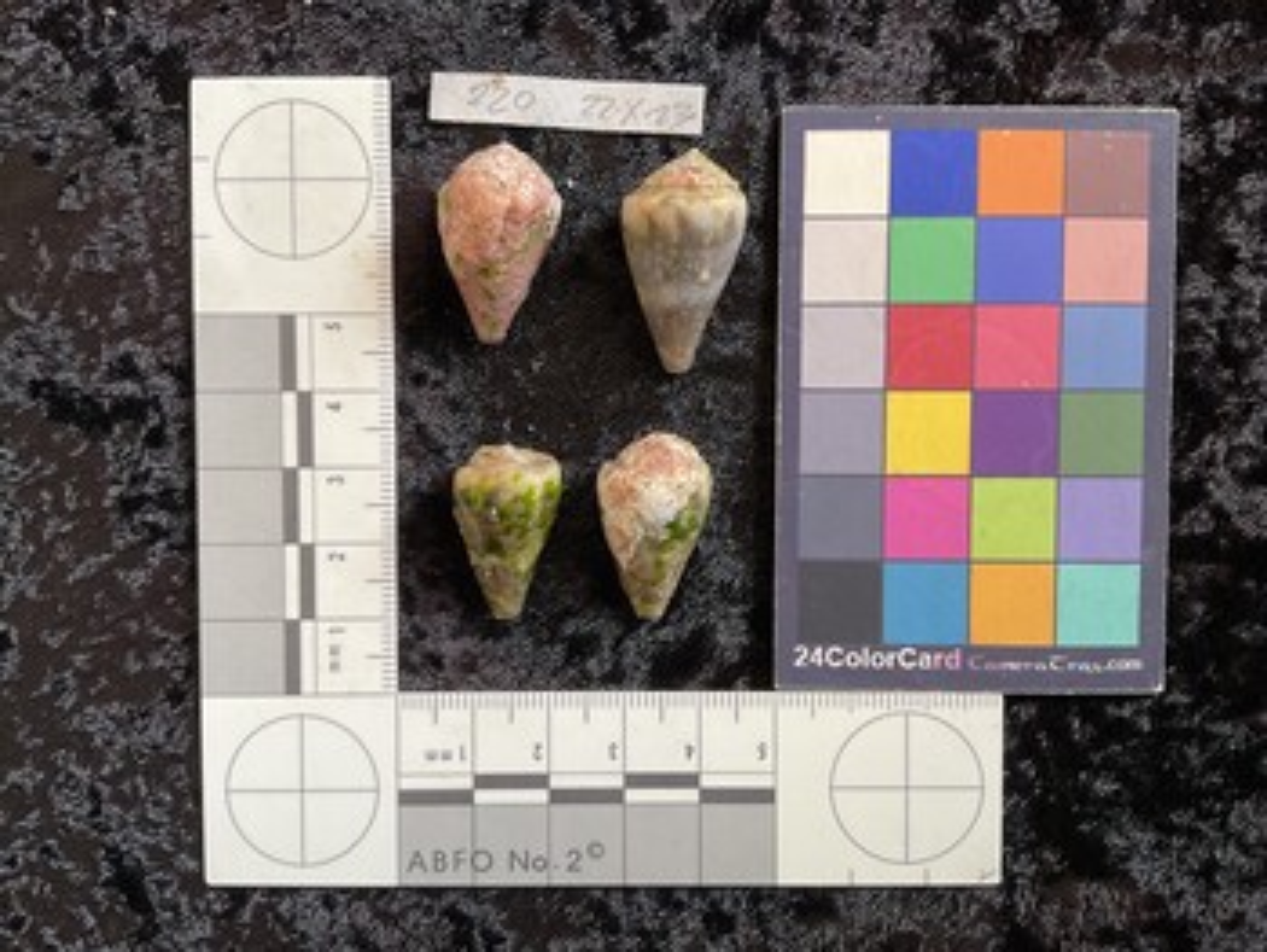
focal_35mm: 29
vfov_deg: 48.3
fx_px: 1062
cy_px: 476
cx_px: 634
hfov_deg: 61.6
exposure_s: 1/50
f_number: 1.8
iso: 40
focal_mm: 3
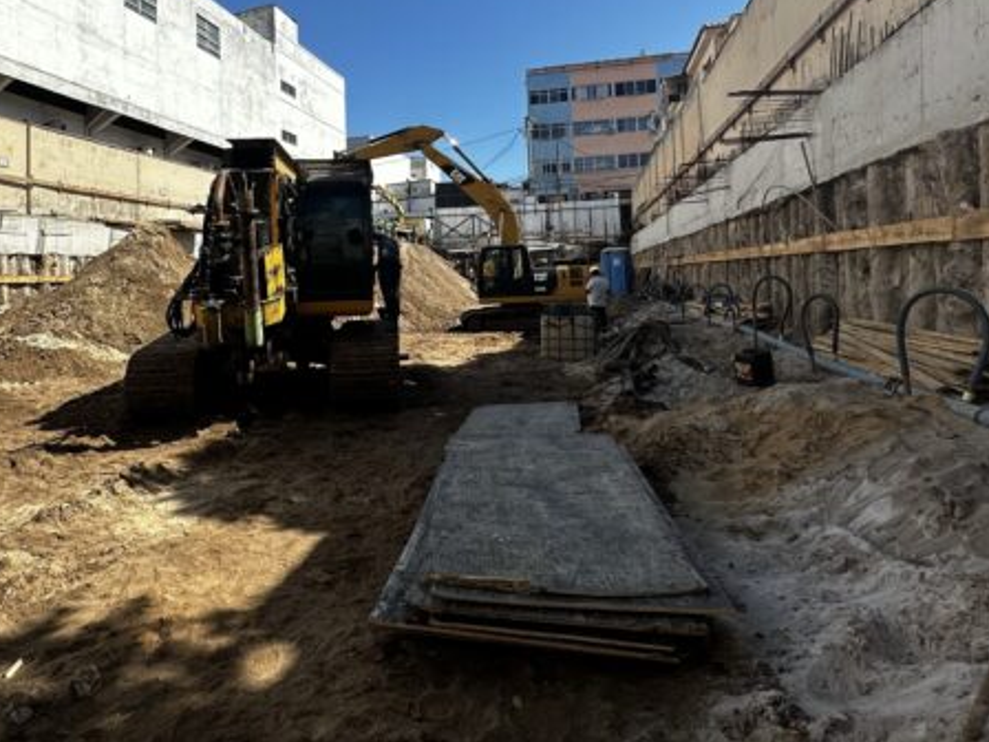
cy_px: 254
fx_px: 686
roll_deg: +1.2
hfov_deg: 70.7
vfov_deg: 55.7
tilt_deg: +1.3
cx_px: 389
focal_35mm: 24
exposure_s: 1/1667
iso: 50
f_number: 2.2
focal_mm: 2.22
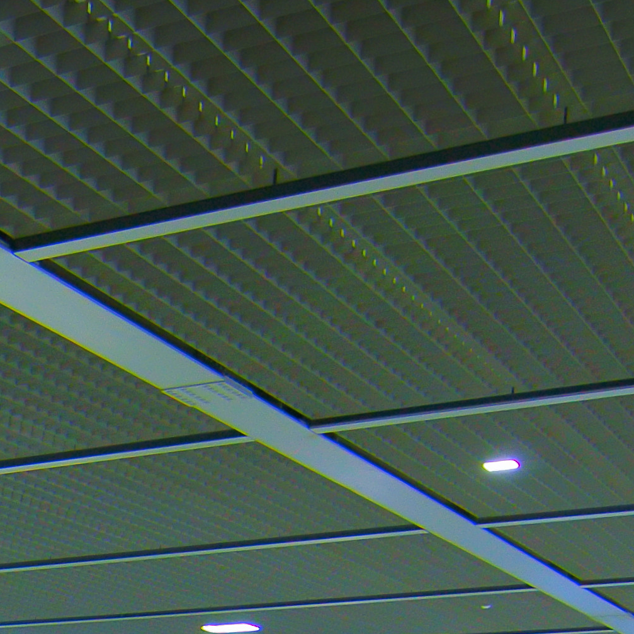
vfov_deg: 18.2
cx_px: -472
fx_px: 1731
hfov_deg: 17.3
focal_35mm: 84
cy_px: 981
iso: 320
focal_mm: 11
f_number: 4
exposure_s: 1/60
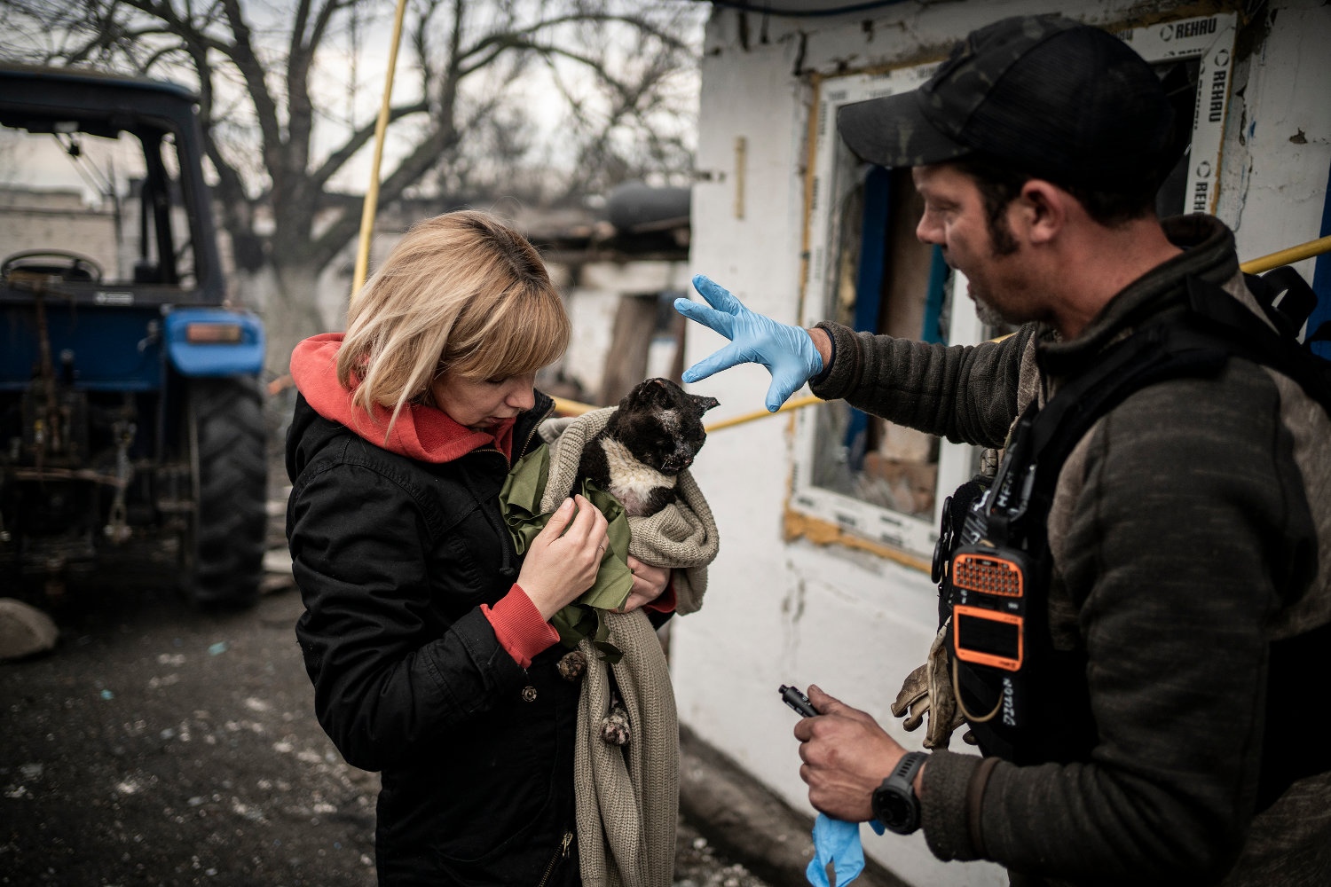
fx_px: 1294
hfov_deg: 54.4
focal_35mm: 35
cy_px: 444
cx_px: 666
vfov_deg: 37.9
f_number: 1.8
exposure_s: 1/2000
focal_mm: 35
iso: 800
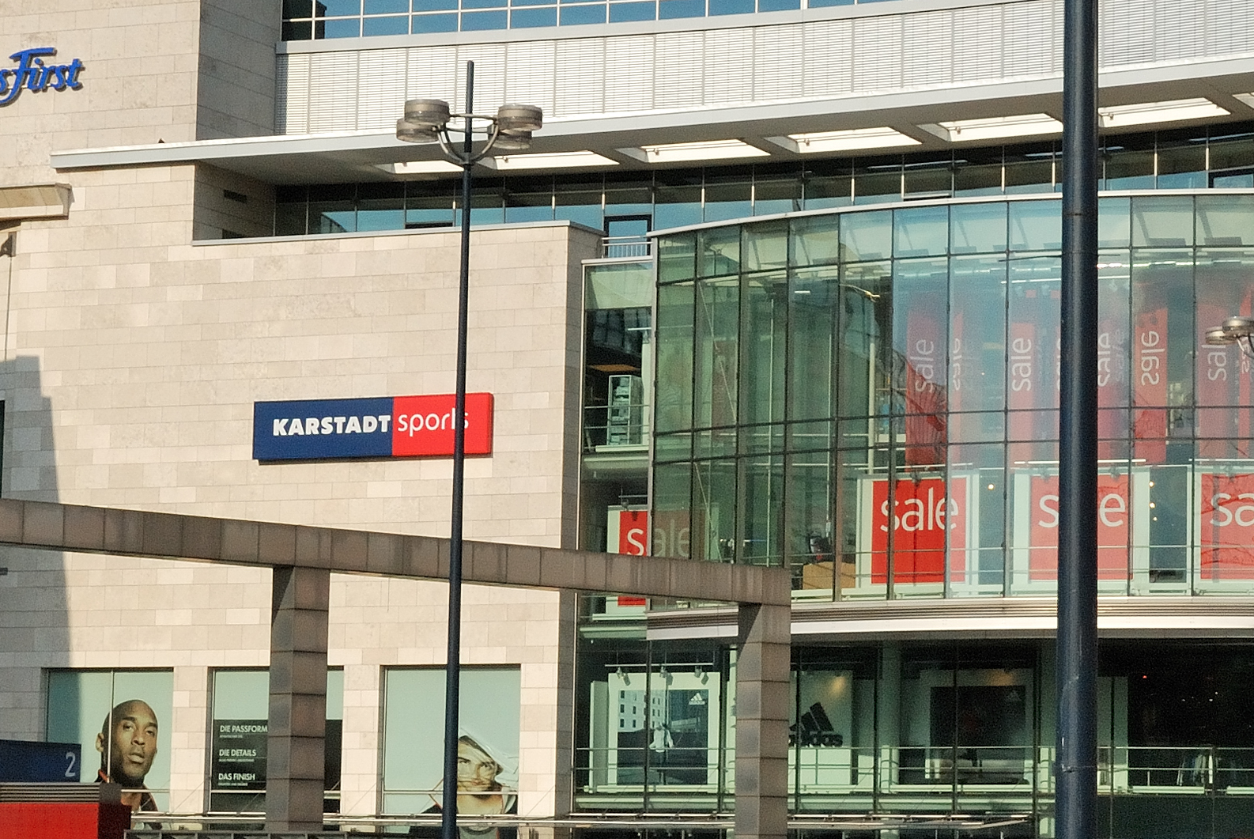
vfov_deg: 12.9
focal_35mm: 106
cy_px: 447
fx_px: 3704
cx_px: 914
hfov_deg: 19.1
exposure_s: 1/640
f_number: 13
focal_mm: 29
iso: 500
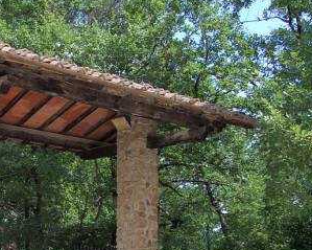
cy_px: 192
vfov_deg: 24.3
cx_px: -8
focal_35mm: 62
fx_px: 572
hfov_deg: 28.4
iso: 400
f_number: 10
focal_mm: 20
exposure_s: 1/200
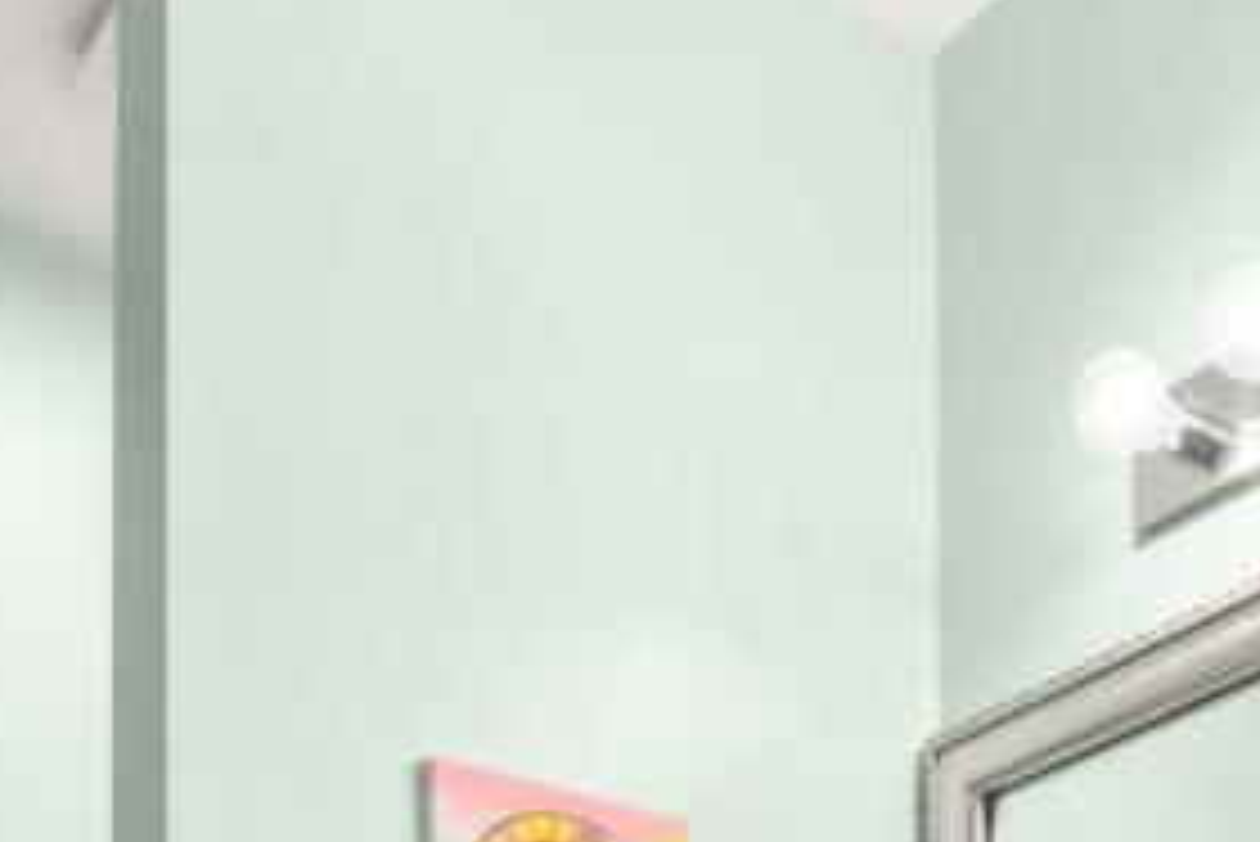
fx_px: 2101
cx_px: 1012
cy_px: 1677
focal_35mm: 60
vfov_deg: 16.9
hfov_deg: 32.4
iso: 800
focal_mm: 14
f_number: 9
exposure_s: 1/6
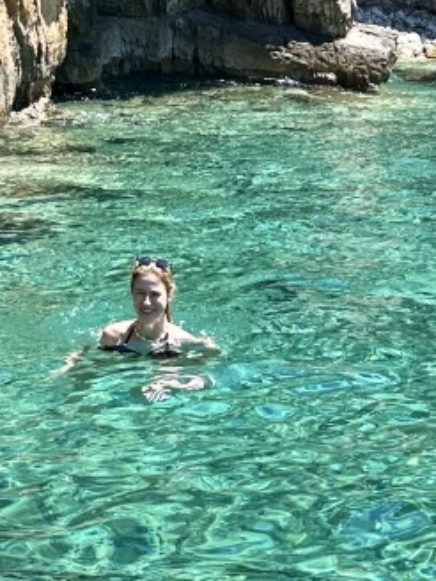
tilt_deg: +4.6
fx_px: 1327
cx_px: 66
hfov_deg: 18.4
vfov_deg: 23.0
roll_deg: +1.7
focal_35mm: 79
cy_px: -83
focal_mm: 6.86
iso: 80
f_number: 1.78
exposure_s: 1/1339
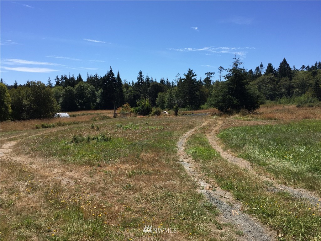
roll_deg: -0.1
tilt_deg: -2.4
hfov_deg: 61.7
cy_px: 120
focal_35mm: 29
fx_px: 269
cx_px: 160
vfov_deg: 48.2
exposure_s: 1/2083
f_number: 2.2
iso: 32
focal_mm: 4.15
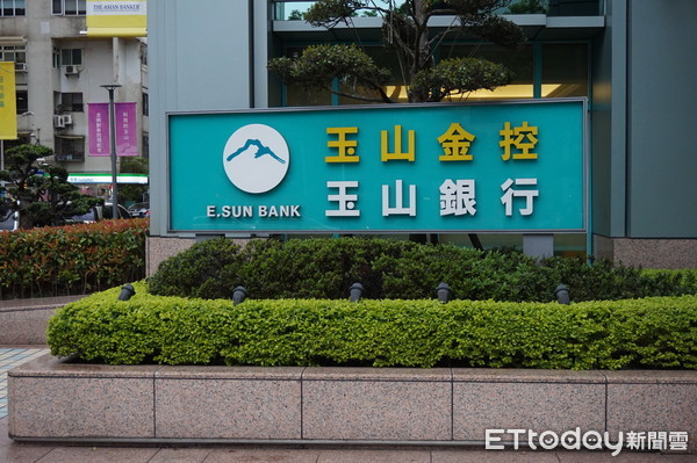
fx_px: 900
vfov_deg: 28.9
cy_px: 232
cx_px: 348
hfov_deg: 42.4
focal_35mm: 46
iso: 1250
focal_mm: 31
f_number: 5
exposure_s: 1/160
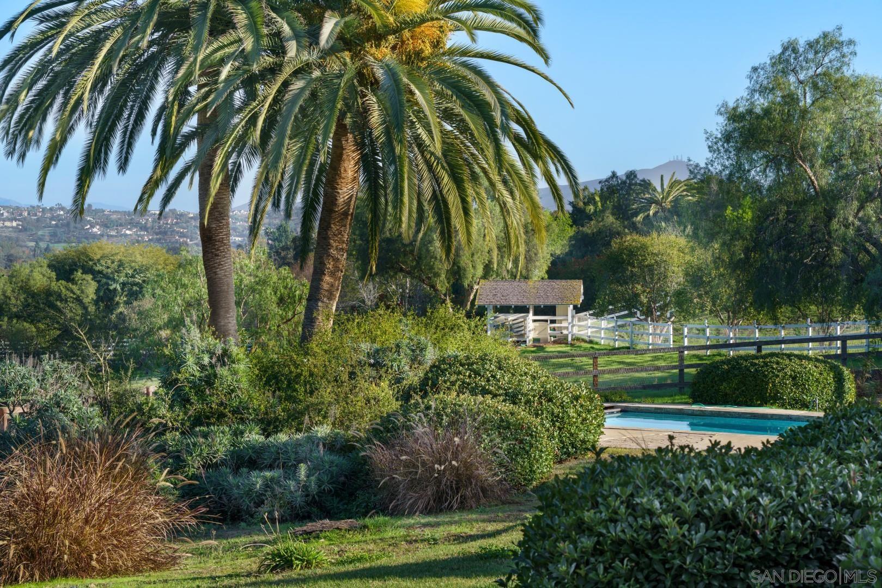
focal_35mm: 85
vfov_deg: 16.1
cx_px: 441
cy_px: 294
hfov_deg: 23.9
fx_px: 2083
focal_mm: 85
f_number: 10
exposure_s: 1/400
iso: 100
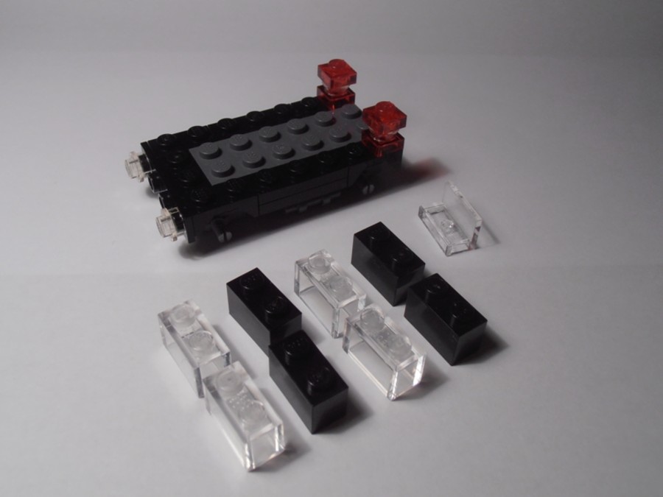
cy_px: 248
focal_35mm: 37
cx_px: 332
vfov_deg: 38.7
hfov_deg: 50.1
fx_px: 709
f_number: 3.9
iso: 80
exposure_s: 1/60
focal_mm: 6.61
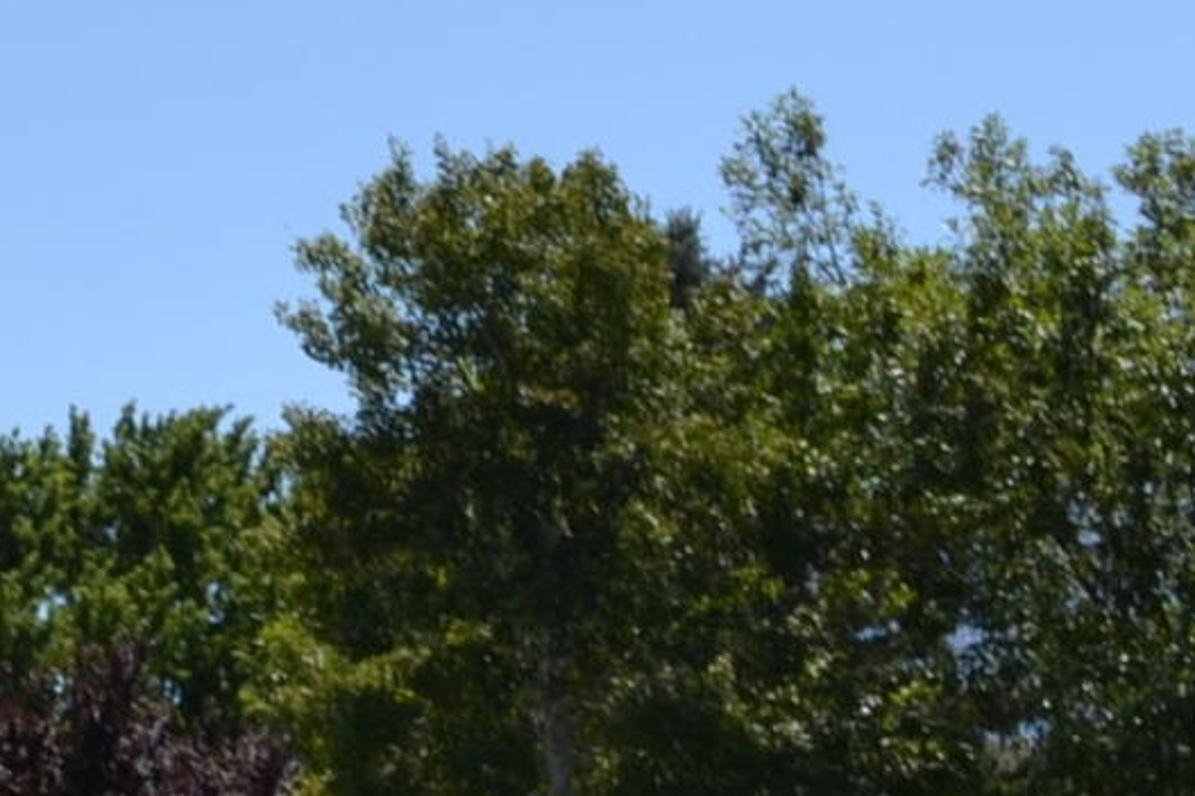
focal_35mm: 205
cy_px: 989
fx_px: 6802
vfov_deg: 6.6
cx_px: 1327
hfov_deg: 9.9
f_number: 9
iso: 100
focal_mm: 24
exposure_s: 1/200
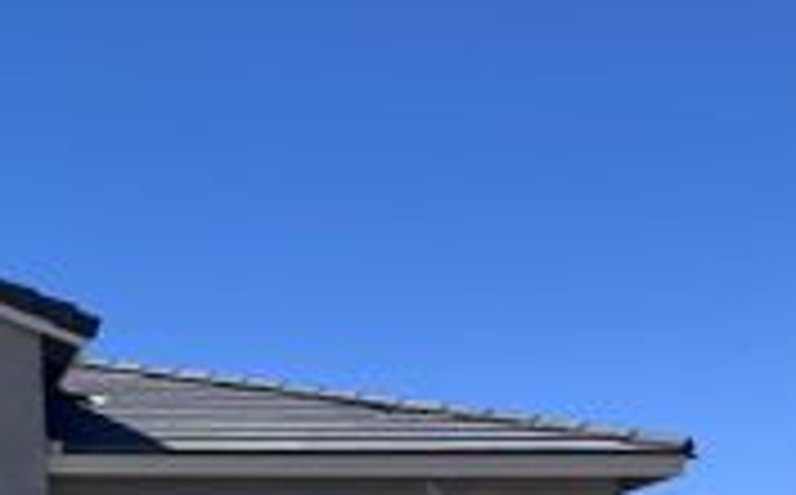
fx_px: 1559
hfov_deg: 24.0
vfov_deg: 17.9
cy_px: 380
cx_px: -319
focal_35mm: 72
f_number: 1.78
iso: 80
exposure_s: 1/5525
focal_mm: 6.86
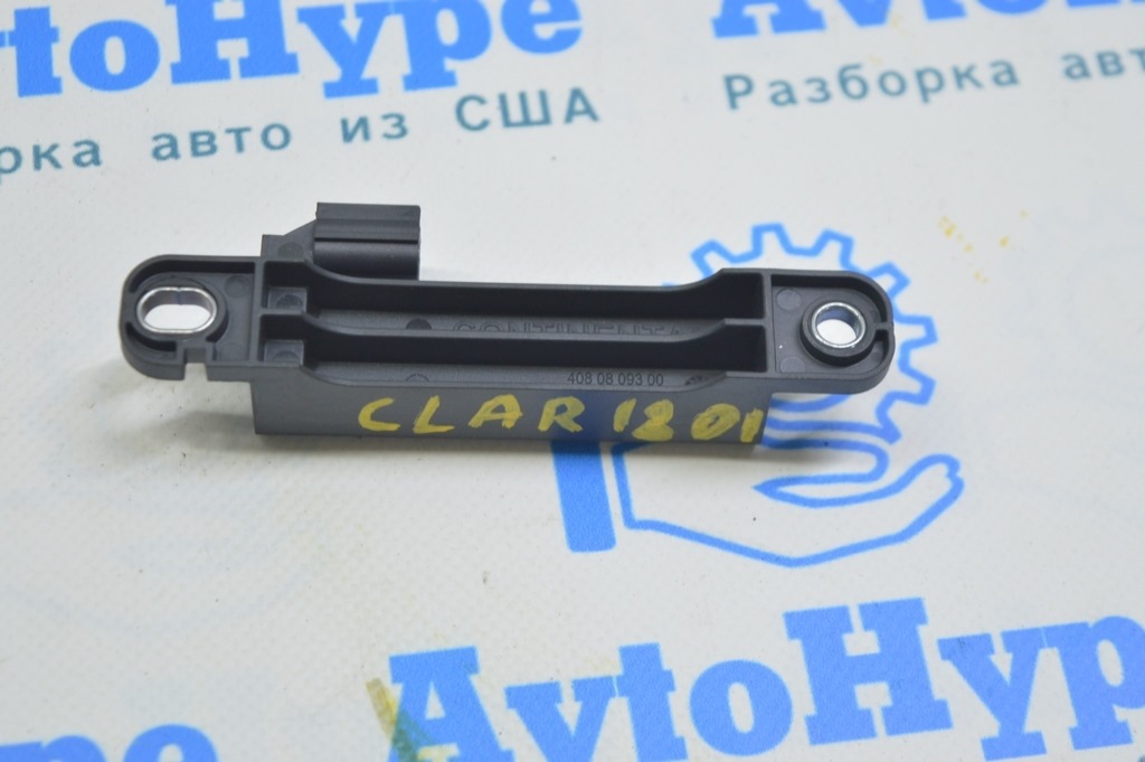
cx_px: 572
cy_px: 381
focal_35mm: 82
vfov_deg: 16.5
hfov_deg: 24.6
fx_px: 2622
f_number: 5.6
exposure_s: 1/20
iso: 400
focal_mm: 55
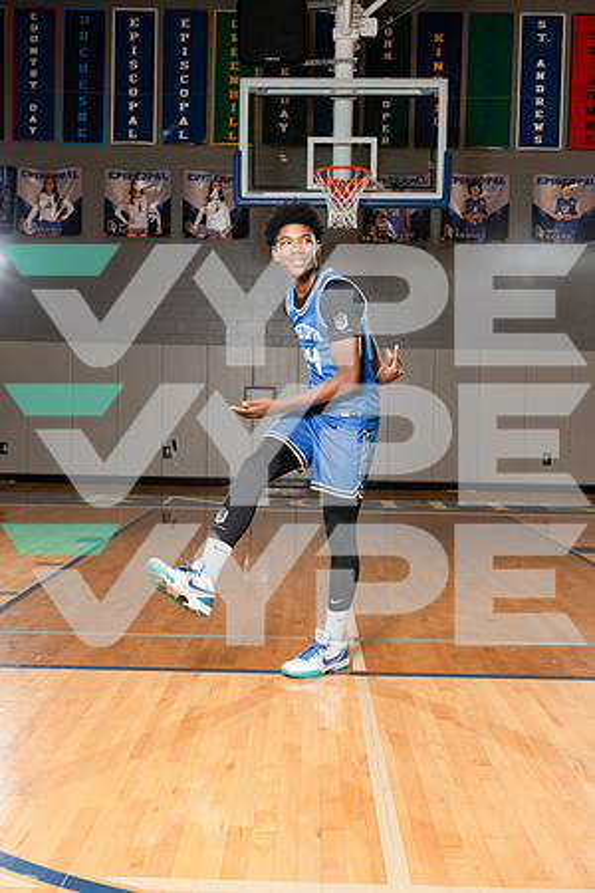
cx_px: 298
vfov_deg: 53.1
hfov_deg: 36.9
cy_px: 446
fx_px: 892
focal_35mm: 36
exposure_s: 1/250
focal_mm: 36
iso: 400
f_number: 5.6
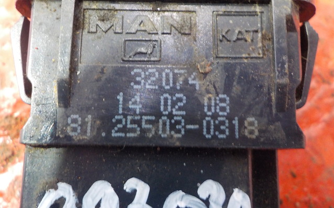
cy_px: 99
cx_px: 168
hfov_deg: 59.7
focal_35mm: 32
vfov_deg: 39.4
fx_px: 291
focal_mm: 4.1
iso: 400
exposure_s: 1/8
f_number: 3.3
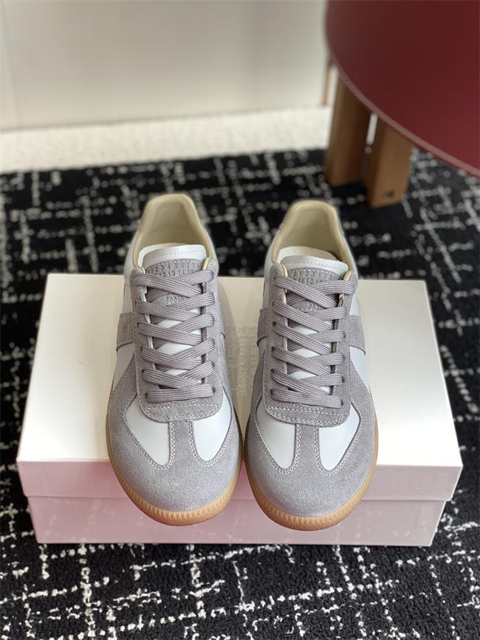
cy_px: 320
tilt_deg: -45.1
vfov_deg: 36.8
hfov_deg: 28.0
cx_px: 240
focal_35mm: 52
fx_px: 961
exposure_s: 1/122
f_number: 2
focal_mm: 6
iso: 25
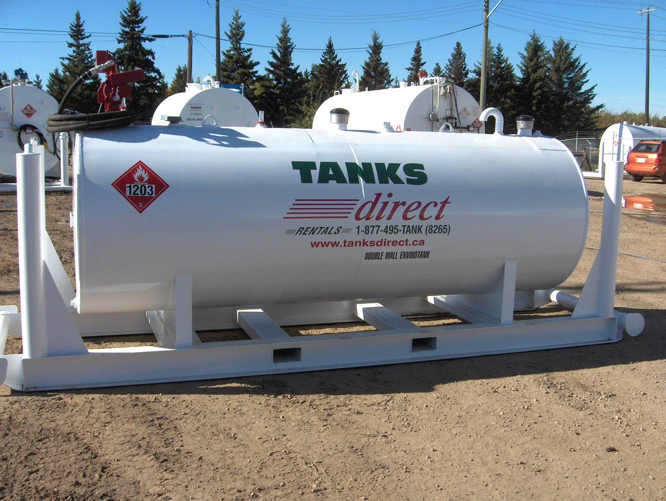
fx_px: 751
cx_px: 333
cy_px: 250
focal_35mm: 39
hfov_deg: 47.8
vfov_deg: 36.9
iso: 100
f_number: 4.8
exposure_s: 1/855
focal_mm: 8
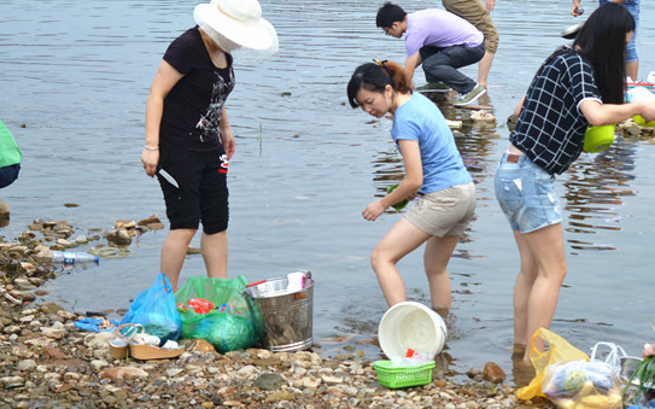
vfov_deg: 11.2
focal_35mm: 117
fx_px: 2088
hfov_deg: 17.8
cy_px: 160
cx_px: 451
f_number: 5.6
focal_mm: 52
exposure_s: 1/400
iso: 100
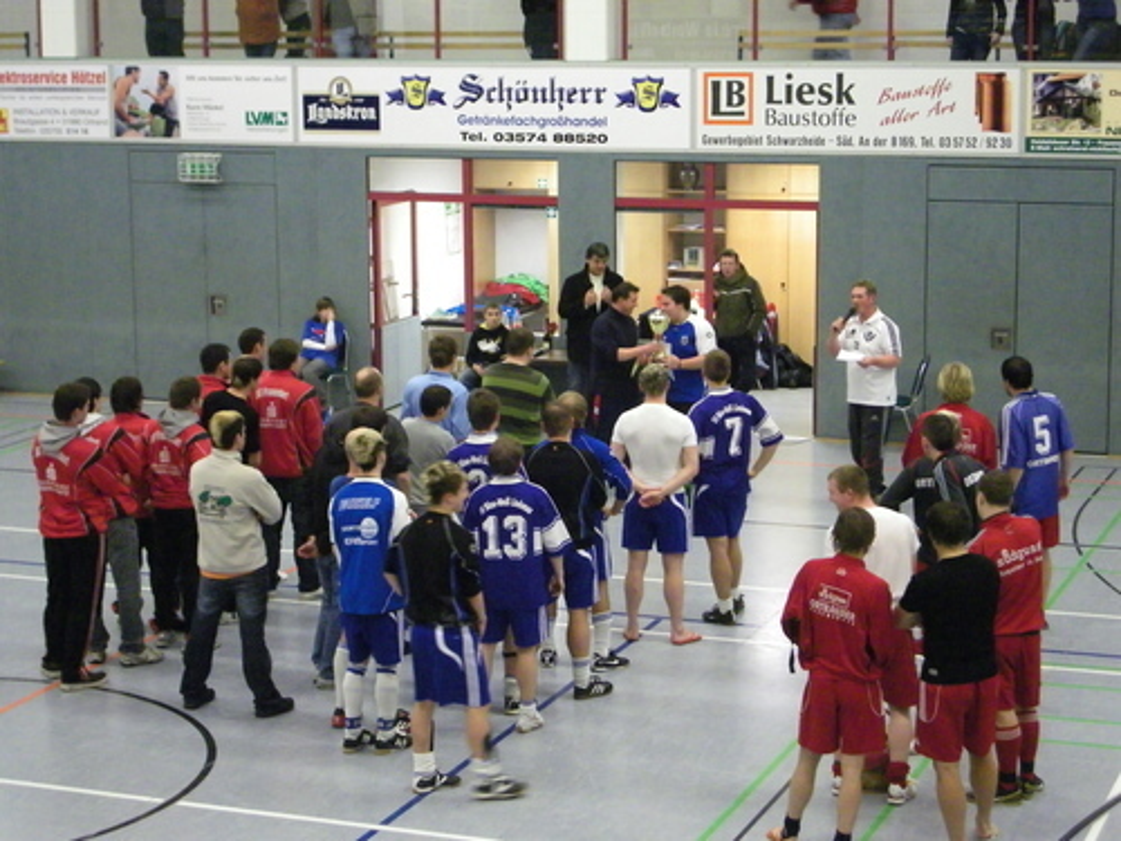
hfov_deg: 24.7
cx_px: 560
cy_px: 420
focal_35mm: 79
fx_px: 2558
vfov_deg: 18.7
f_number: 4.6
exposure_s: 1/30
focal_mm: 13.9
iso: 640
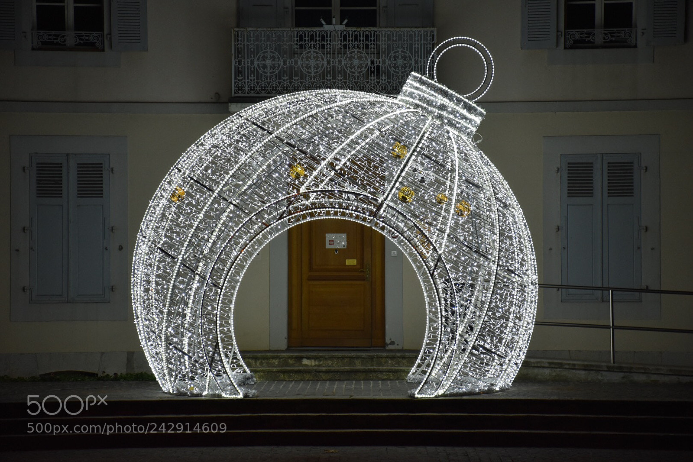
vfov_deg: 11.4
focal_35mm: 120
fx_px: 2310
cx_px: 346
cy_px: 231
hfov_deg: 17.1
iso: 800
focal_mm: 80
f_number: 5.3
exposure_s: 1/60
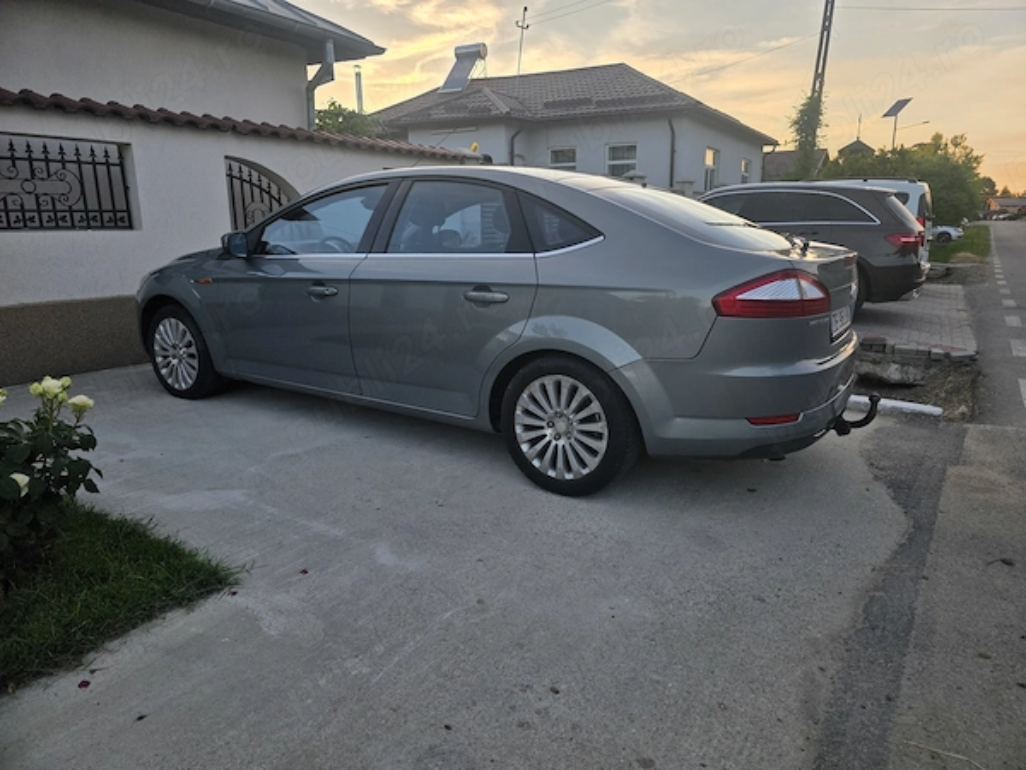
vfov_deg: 58.9
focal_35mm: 23
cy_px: 385
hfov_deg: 73.9
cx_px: 513
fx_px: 682
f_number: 1.7
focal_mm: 6.3
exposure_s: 1/359
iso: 40
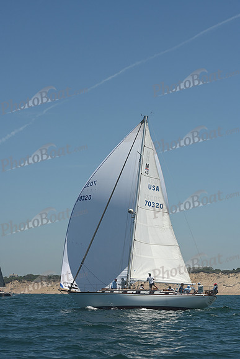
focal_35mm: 92
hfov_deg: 14.9
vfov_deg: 22.1
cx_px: 120
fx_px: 919
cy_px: 180
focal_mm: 92
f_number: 10
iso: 320
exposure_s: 1/1000
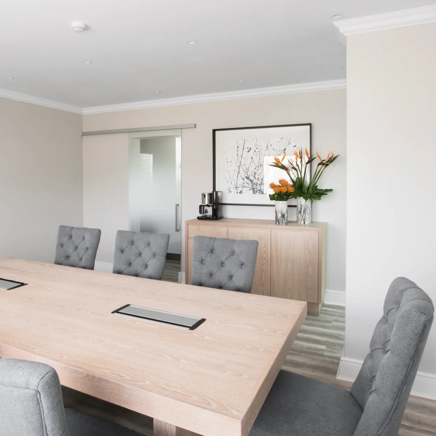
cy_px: 223
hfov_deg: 65.0
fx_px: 313
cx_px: 104
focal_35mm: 22
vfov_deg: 69.6
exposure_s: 2
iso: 200
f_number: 18
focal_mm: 16
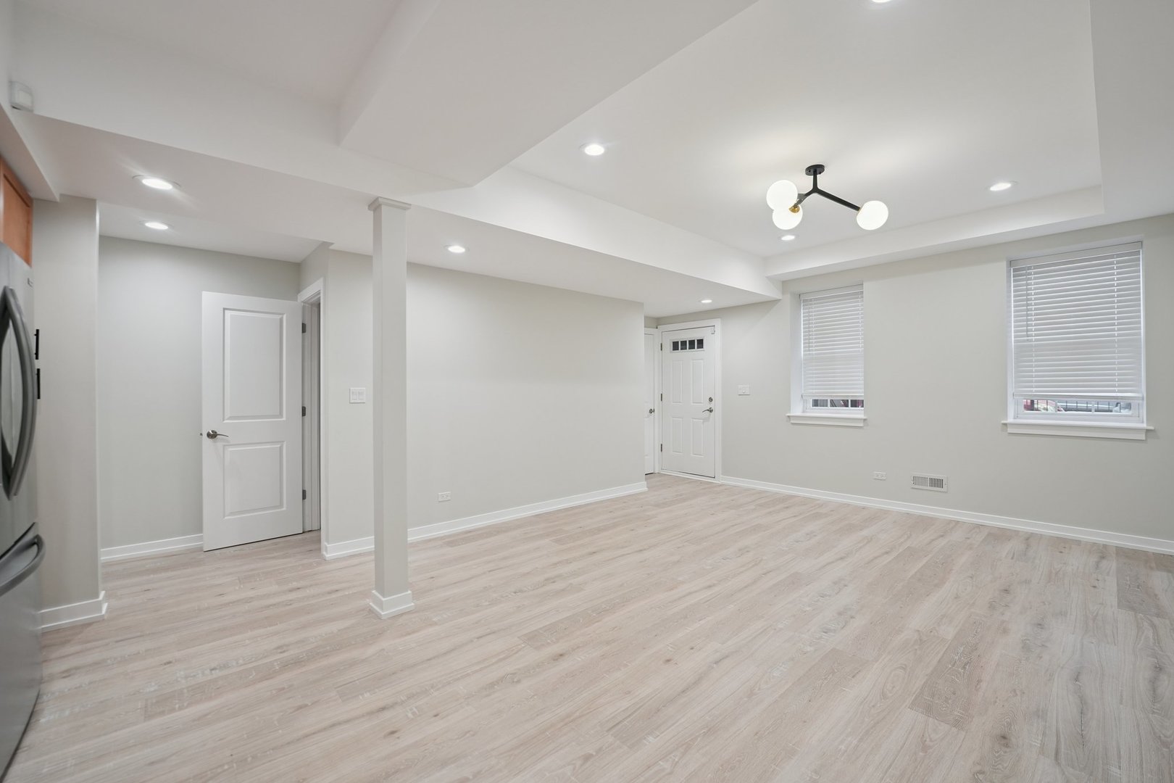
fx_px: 457
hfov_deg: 104.3
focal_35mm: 14
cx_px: 587
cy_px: 392
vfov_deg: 81.2
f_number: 4.5
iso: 400
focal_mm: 14
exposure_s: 1/80
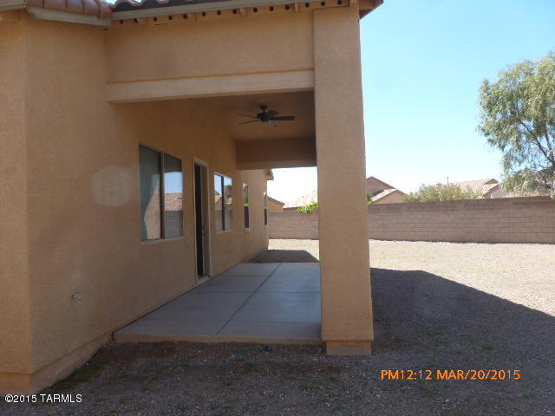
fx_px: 385
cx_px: 278
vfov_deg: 56.8
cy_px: 208
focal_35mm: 24
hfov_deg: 71.6
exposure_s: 1/250
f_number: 4
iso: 100
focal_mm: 4.3
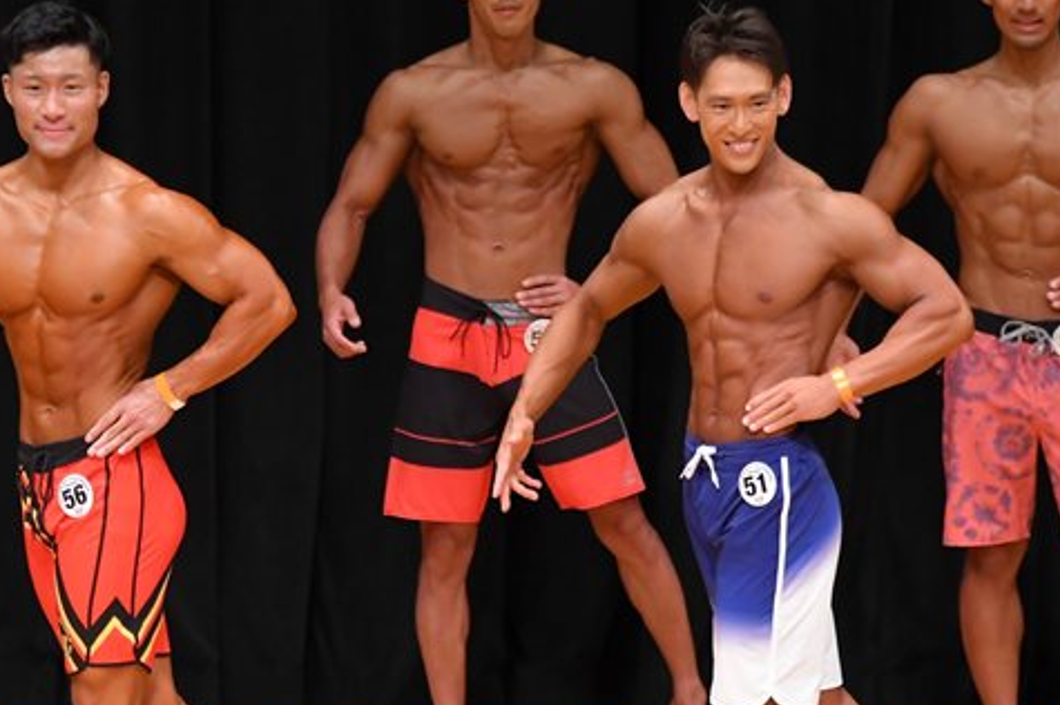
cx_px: 483
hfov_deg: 4.4
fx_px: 13682
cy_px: 448
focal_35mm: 465
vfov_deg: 3.0
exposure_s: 1/400
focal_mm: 190
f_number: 5.6
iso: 4000
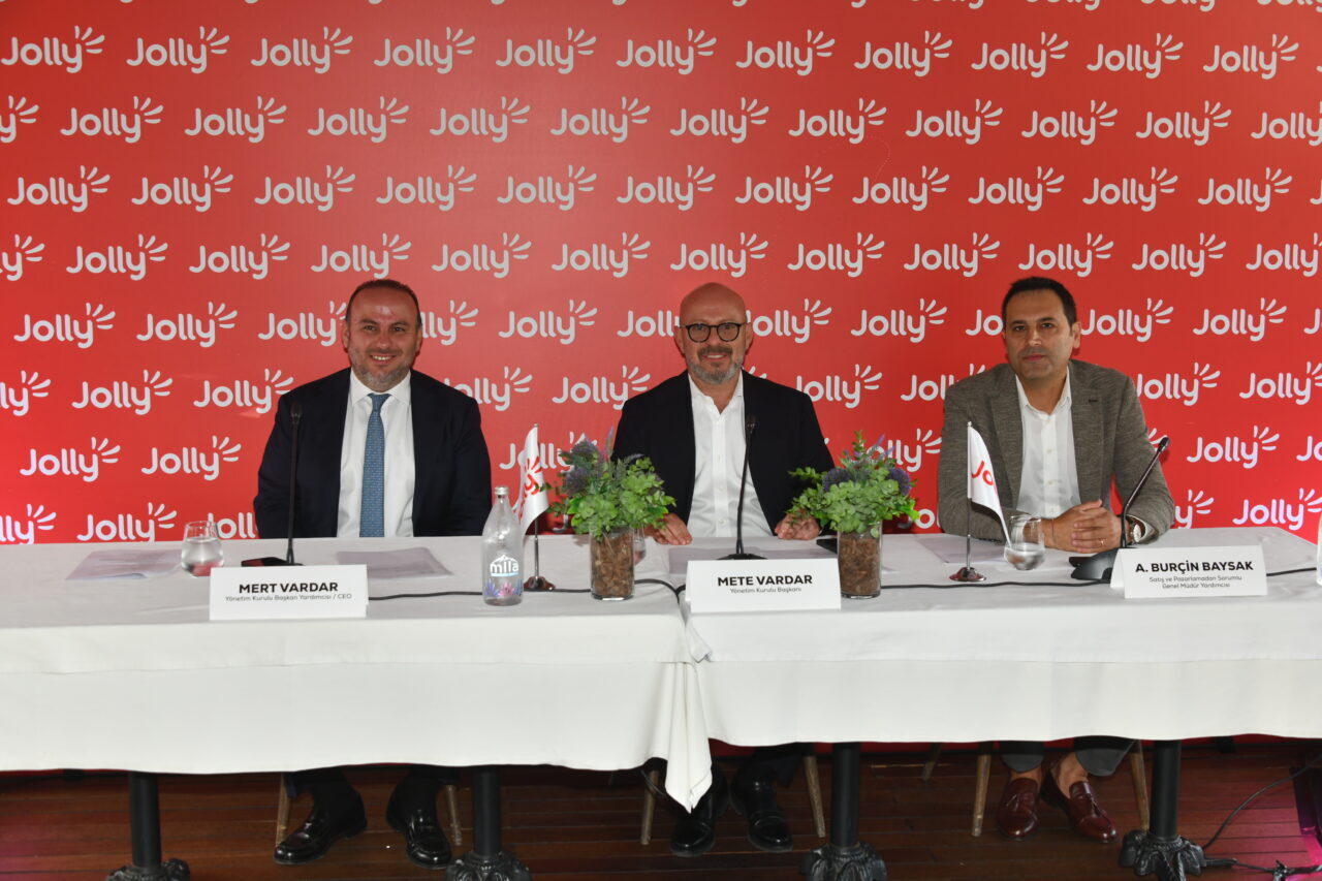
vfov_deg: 26.0
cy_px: 440
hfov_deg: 38.2
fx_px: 1909
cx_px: 661
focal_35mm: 52
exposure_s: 1/200
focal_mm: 52
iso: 640
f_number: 6.3
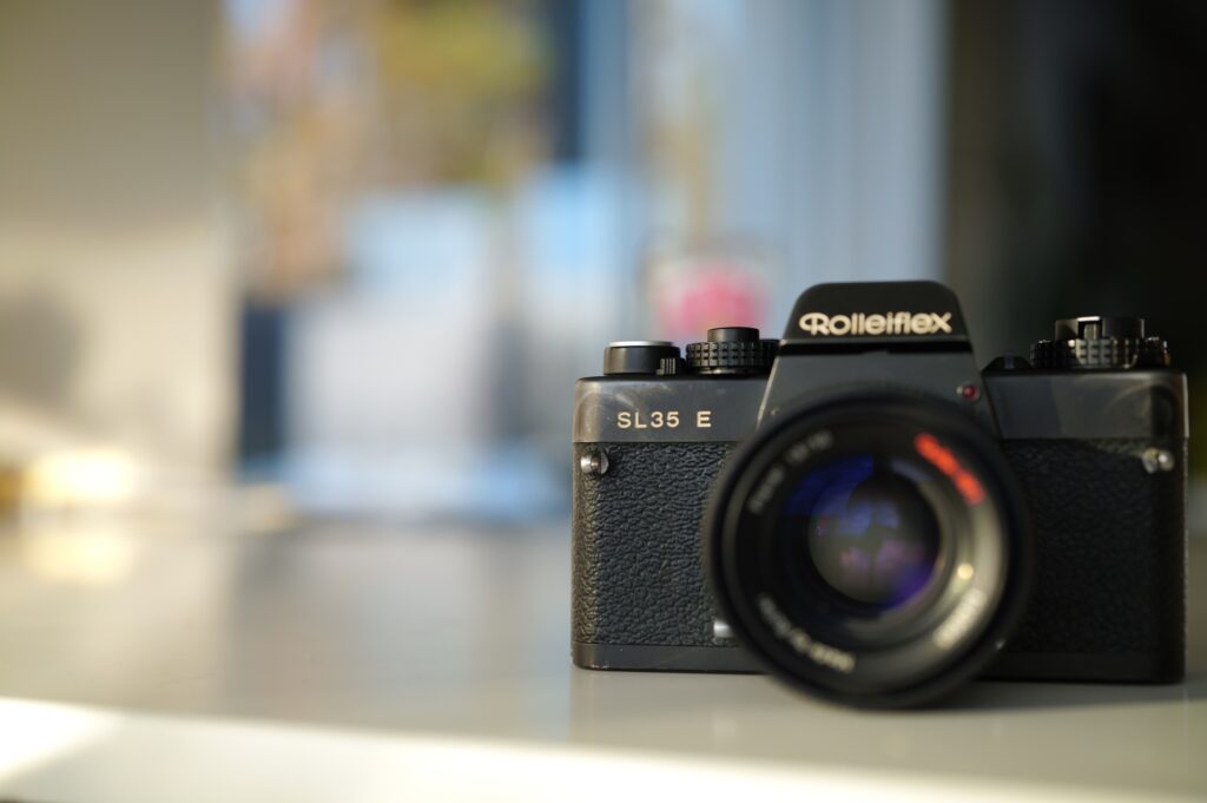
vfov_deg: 26.9
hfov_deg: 39.6
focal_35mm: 50
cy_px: 402
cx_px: 604
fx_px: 1675
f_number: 2.8
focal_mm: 50
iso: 100
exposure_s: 1/250
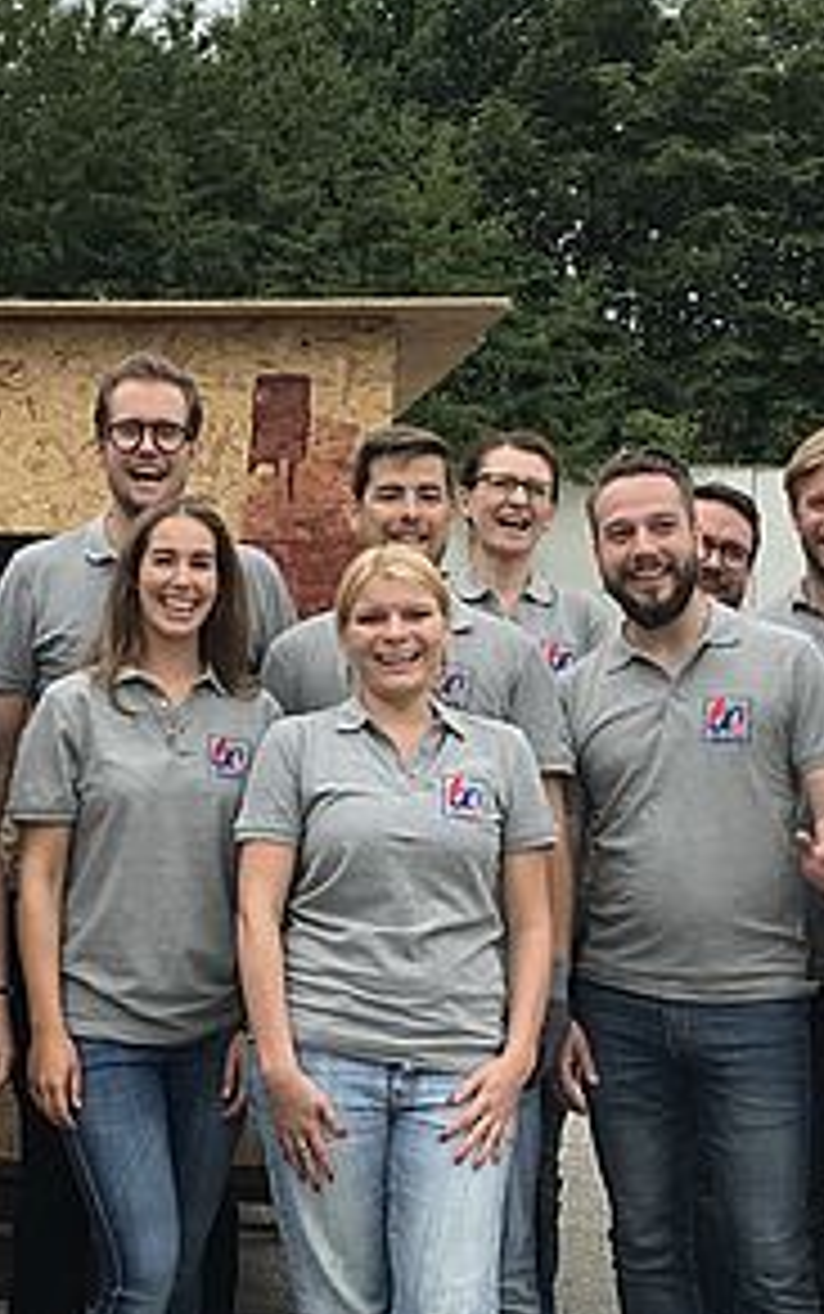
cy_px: 608
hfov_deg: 19.6
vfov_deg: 31.0
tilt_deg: -0.4
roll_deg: -1.3
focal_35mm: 66
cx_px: 216
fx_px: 2367
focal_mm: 3.99
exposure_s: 1/577
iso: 20
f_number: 1.8
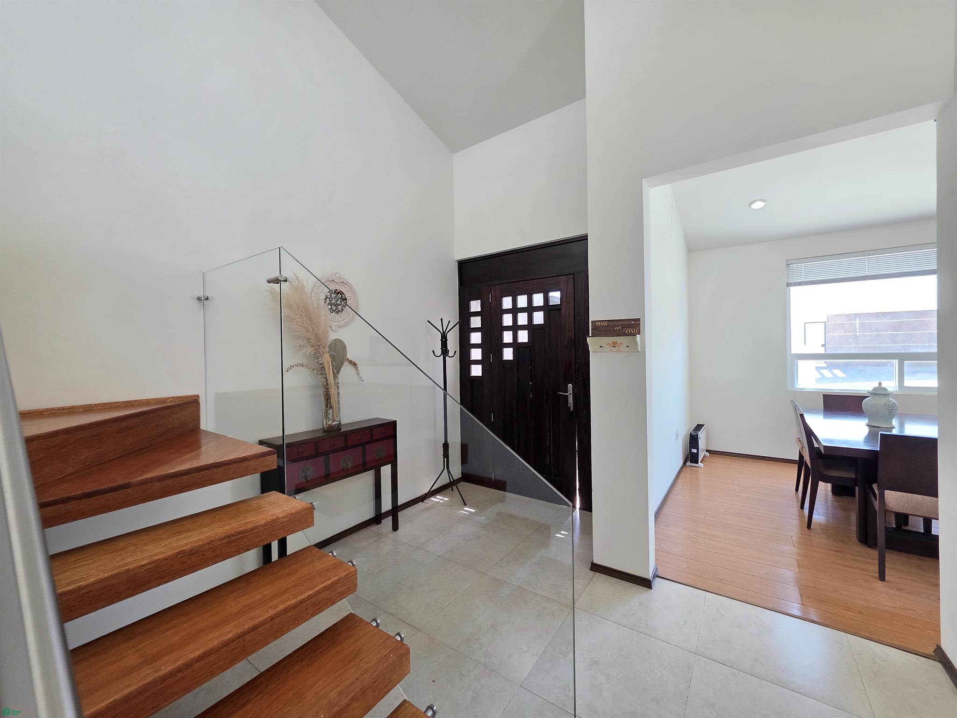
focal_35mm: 13
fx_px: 359
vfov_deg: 89.9
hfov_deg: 106.2
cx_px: 478
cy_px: 359
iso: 200
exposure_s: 1/120
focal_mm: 2.2
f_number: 1.9
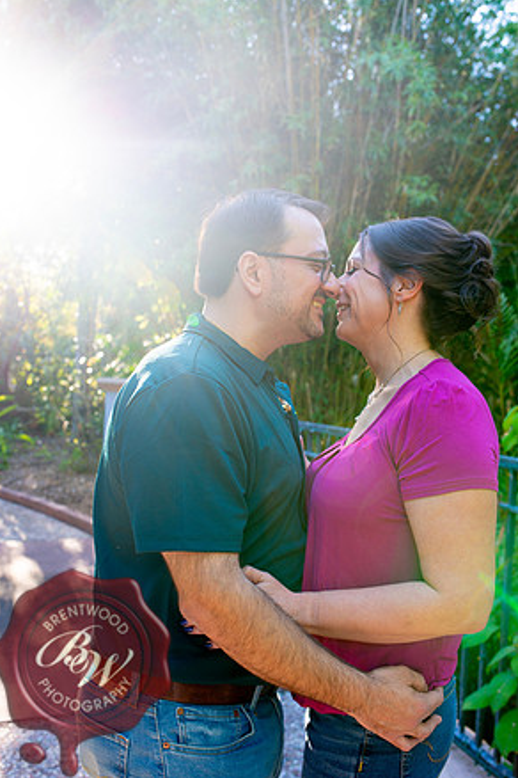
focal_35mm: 36
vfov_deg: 53.1
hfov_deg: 36.9
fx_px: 777
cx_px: 254
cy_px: 380
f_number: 4.5
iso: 320
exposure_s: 1/100
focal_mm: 35
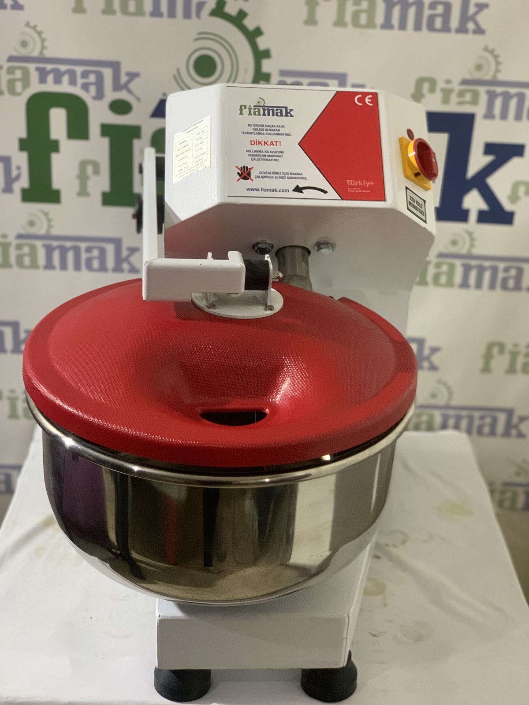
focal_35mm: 52
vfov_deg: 36.8
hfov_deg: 28.0
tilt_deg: -25.7
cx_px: 264
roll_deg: -2.9
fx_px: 1060
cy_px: 352
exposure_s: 1/50
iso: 320
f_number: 2.4
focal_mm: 6
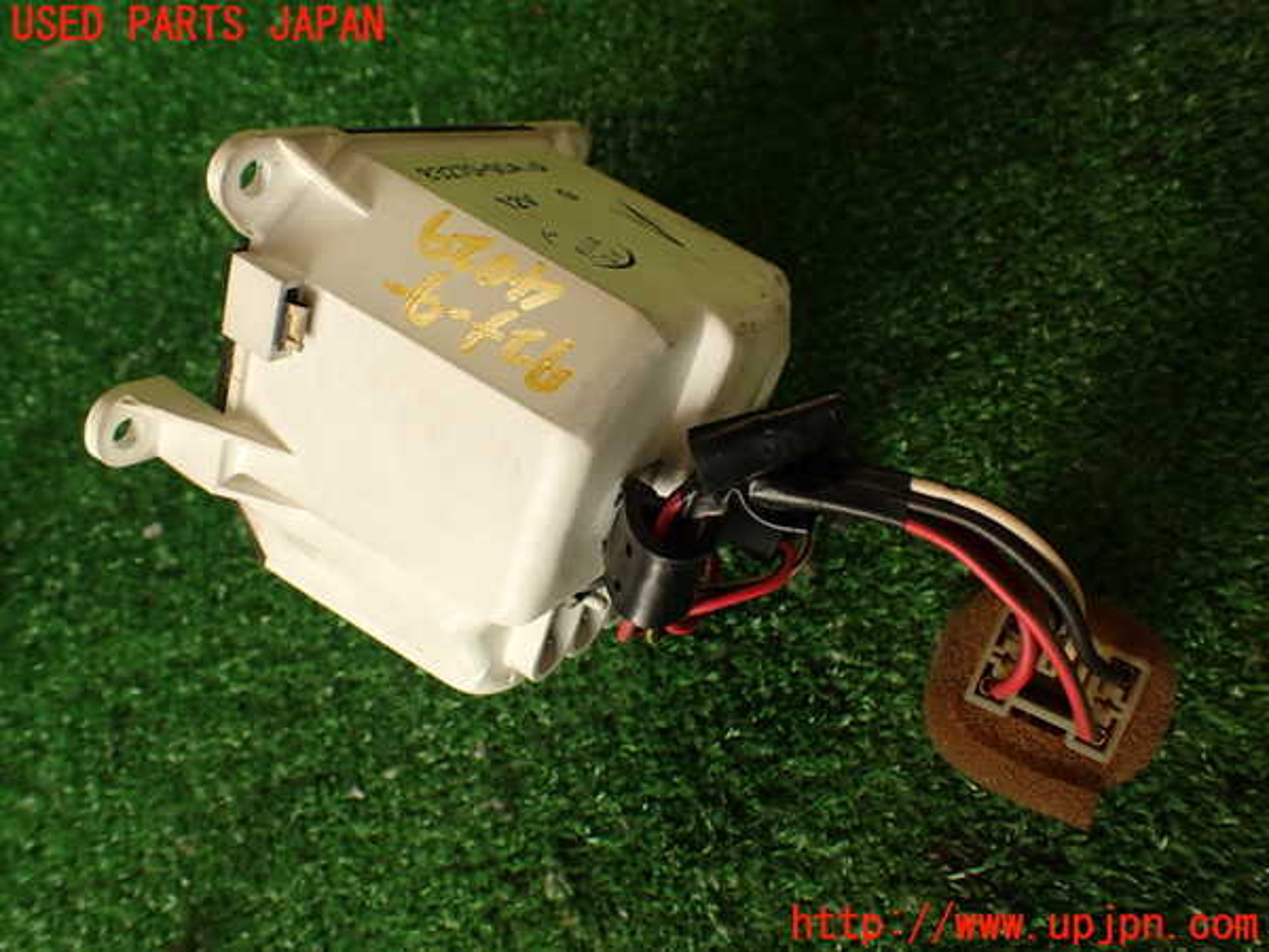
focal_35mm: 30
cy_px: 476
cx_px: 634
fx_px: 1100
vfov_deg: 46.8
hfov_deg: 60.0
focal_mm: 5.4
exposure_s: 1/80
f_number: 3.2
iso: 100
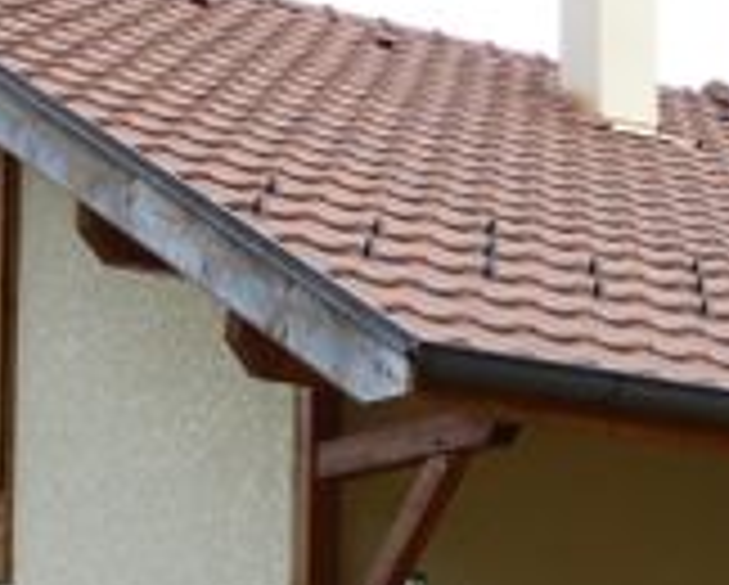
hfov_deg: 14.8
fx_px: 2808
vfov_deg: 11.2
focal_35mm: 130
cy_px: 981
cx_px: 410
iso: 100
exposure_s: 1/320
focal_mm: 6.3
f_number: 3.7
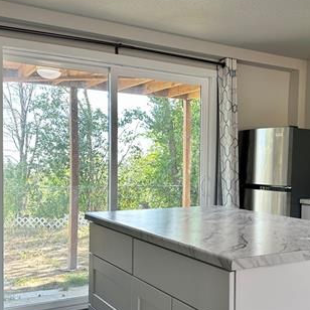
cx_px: 219
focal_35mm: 44
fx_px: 446
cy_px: 178
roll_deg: -1.4
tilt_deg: -2.3
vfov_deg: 38.3
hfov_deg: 37.7
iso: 80
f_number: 1.78
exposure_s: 1/162
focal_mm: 6.86
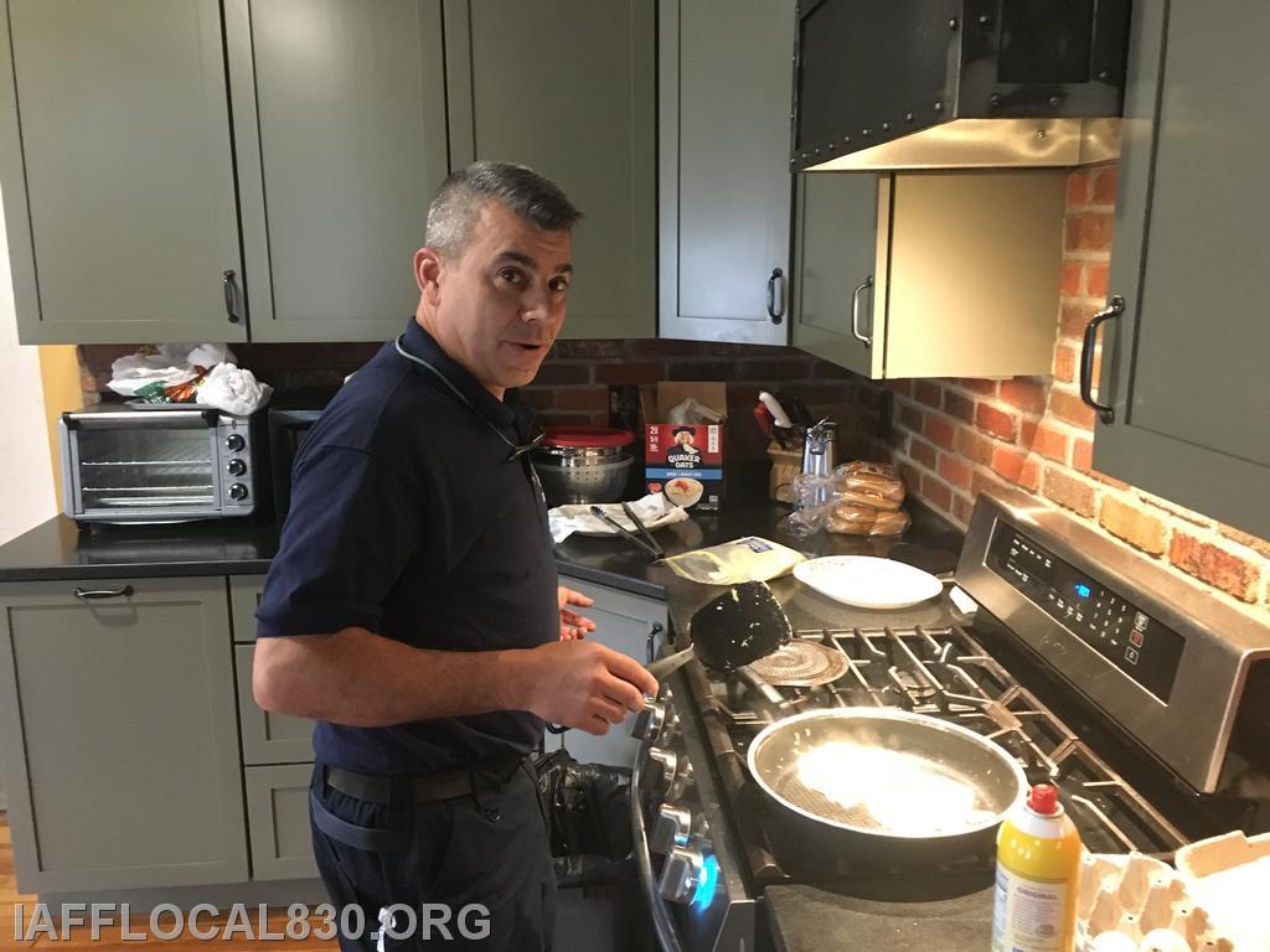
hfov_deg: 61.7
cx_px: 635
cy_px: 476
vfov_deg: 48.2
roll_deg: -0.5
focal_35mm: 29
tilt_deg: -12.2
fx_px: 1064
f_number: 2.2
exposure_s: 1/15
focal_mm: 4.15
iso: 250
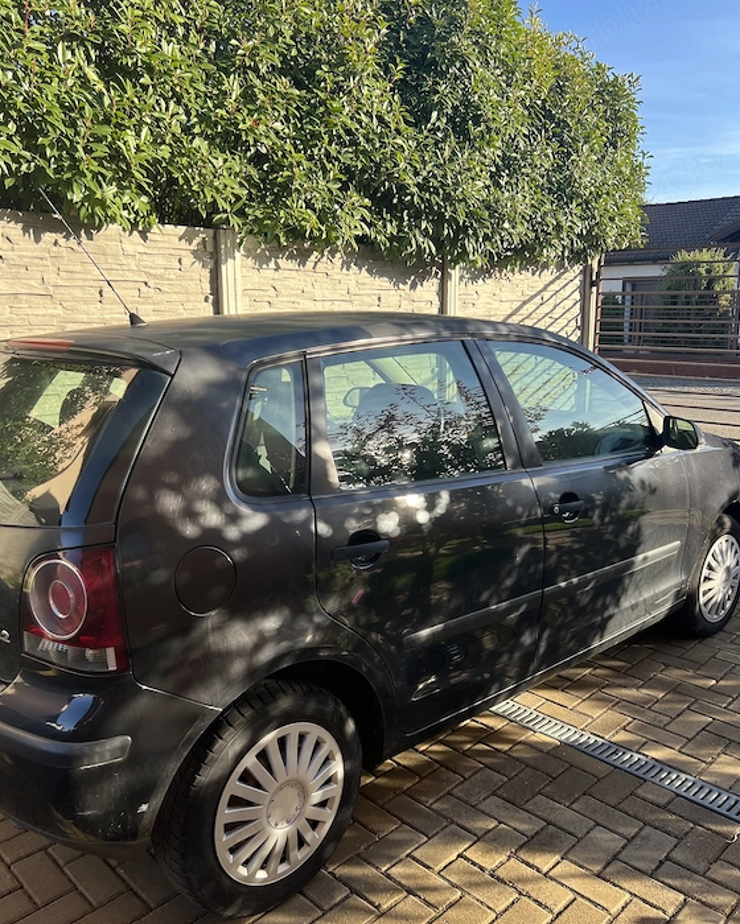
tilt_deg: -10.1
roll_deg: -0.4
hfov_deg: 50.0
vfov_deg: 60.4
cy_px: 457
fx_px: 794
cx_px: 358
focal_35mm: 29
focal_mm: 5.7
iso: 50
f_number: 1.5
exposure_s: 1/705
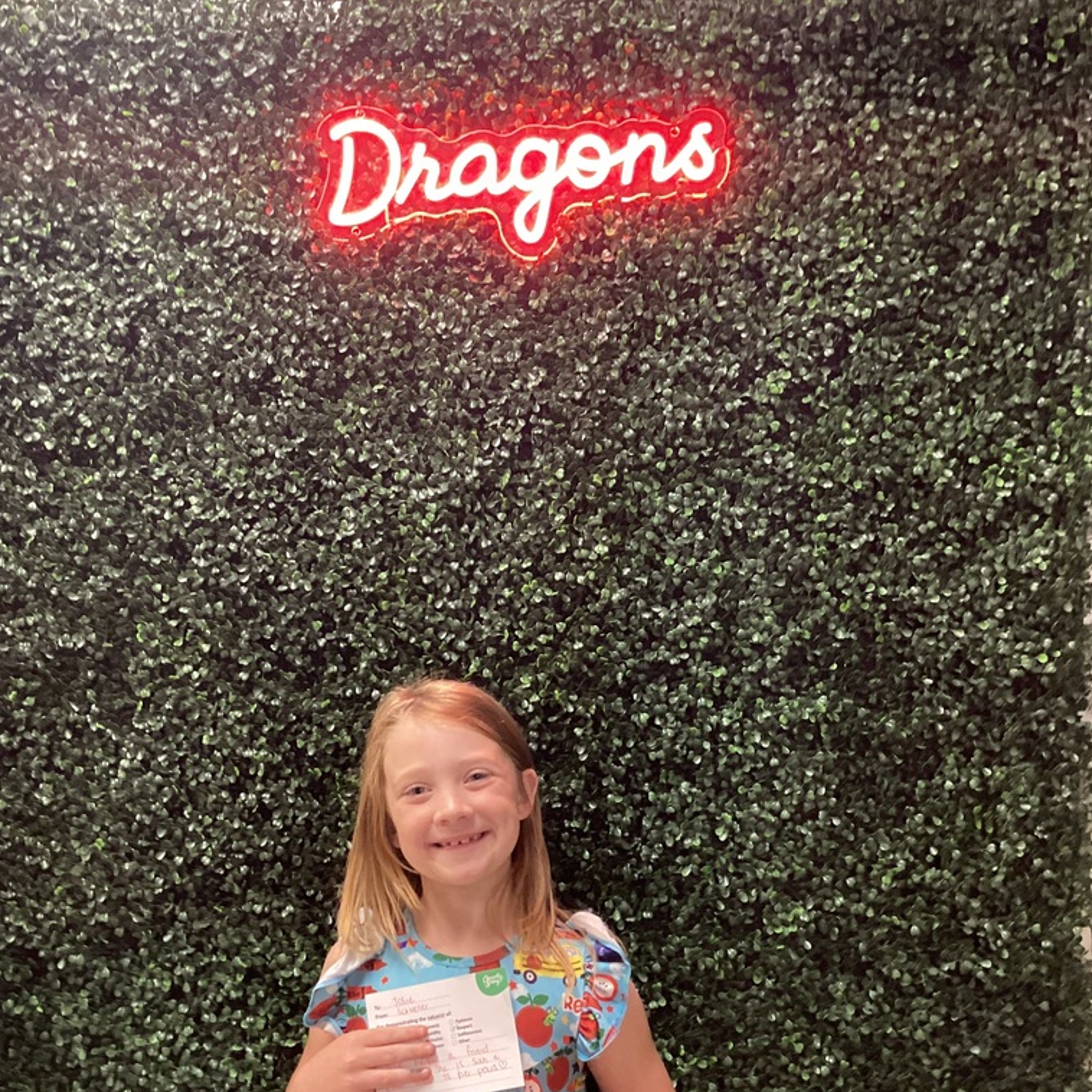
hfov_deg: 44.9
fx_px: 1321
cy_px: 673
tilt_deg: -3.5
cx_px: 540
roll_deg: +0.7
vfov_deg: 44.6
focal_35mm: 37
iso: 320
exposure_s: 1/50
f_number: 2.4
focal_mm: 3.3
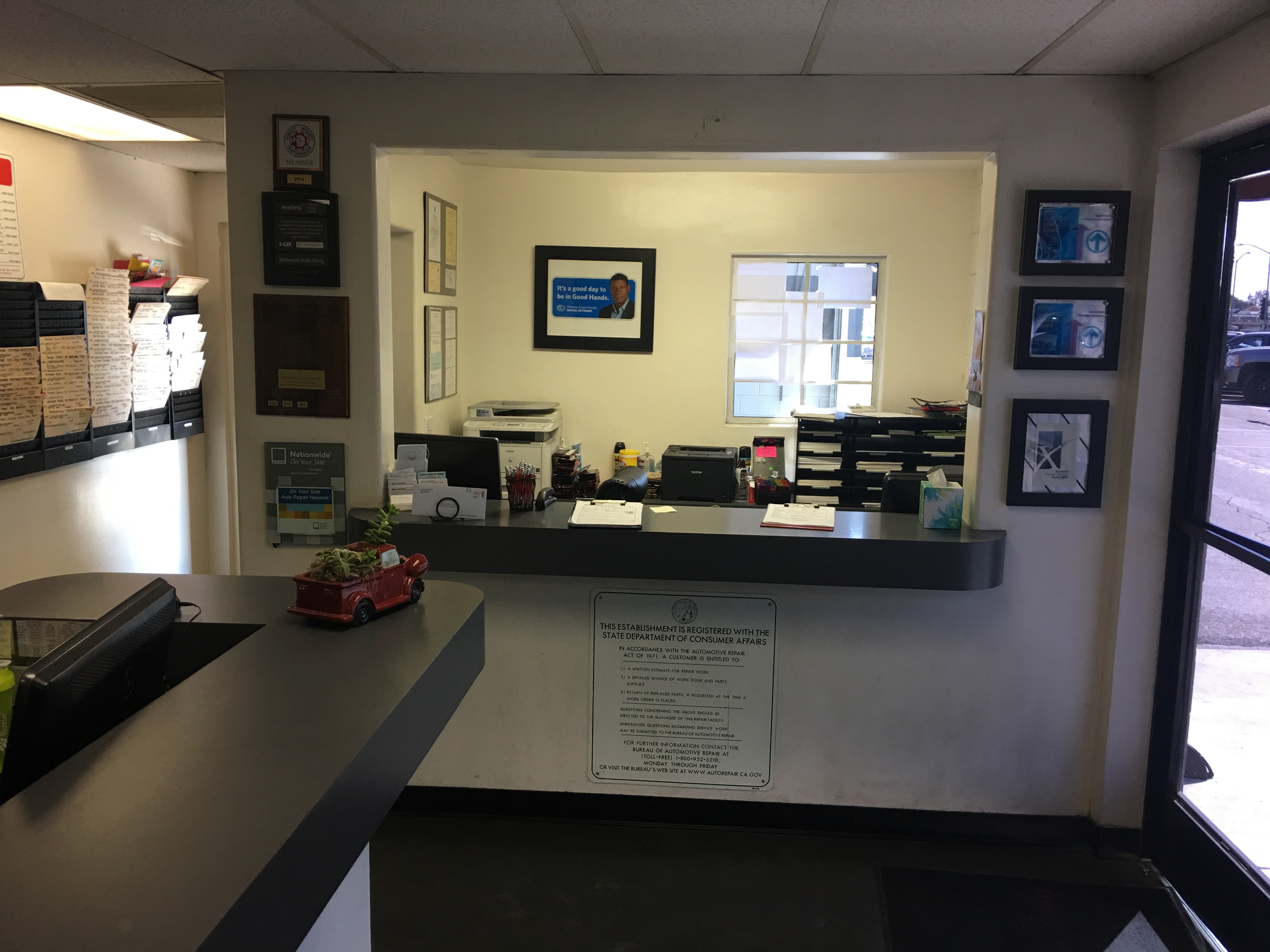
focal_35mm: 29
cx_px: 635
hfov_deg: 61.7
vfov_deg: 48.2
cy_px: 476
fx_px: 1064
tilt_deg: -6.7
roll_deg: -1.4
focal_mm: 4.15
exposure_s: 1/15
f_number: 2.2
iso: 25
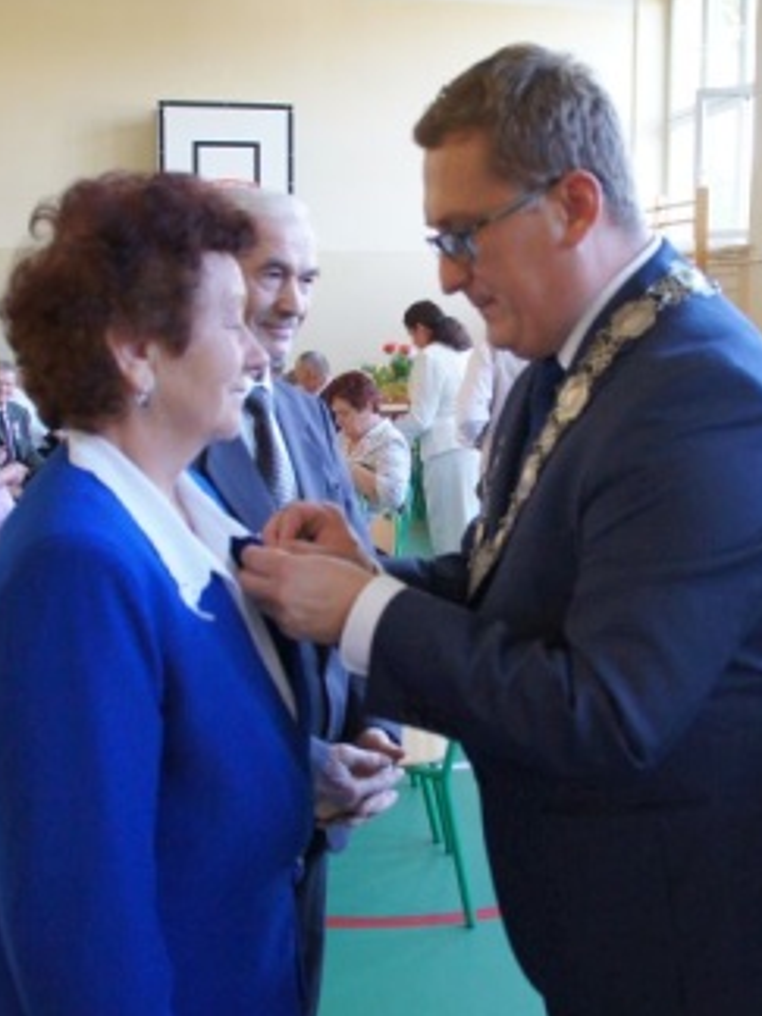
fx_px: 1174
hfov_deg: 35.8
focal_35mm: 40
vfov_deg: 46.8
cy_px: 516
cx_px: 452
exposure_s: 1/160
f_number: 3.5
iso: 1600
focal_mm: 18
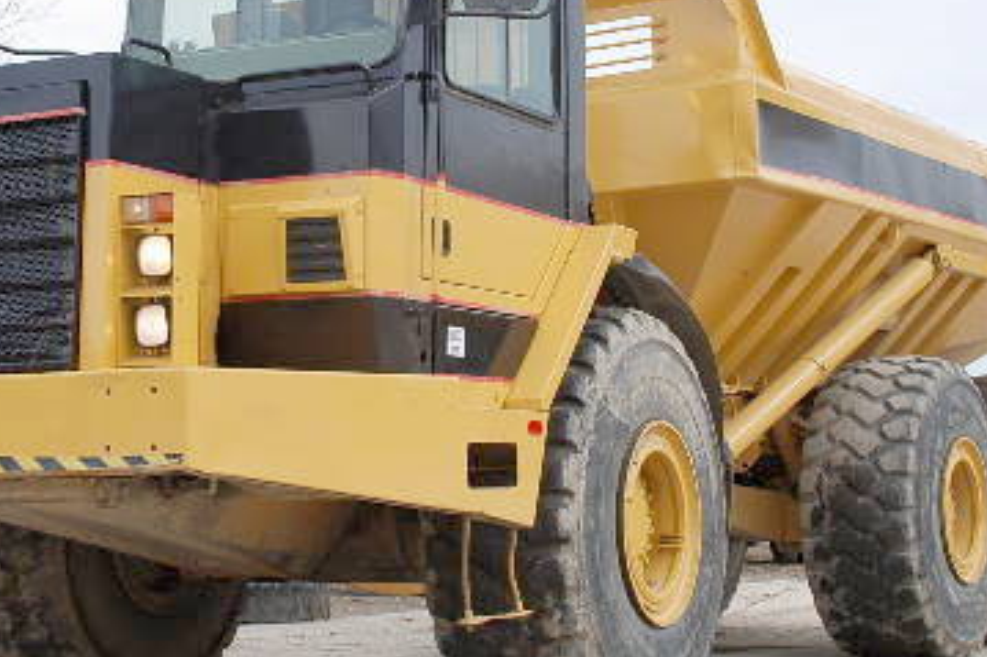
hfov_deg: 26.9
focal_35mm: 75
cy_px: 305
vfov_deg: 18.2
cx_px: 396
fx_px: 2055
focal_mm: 28
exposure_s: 1/160
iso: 100
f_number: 6.3
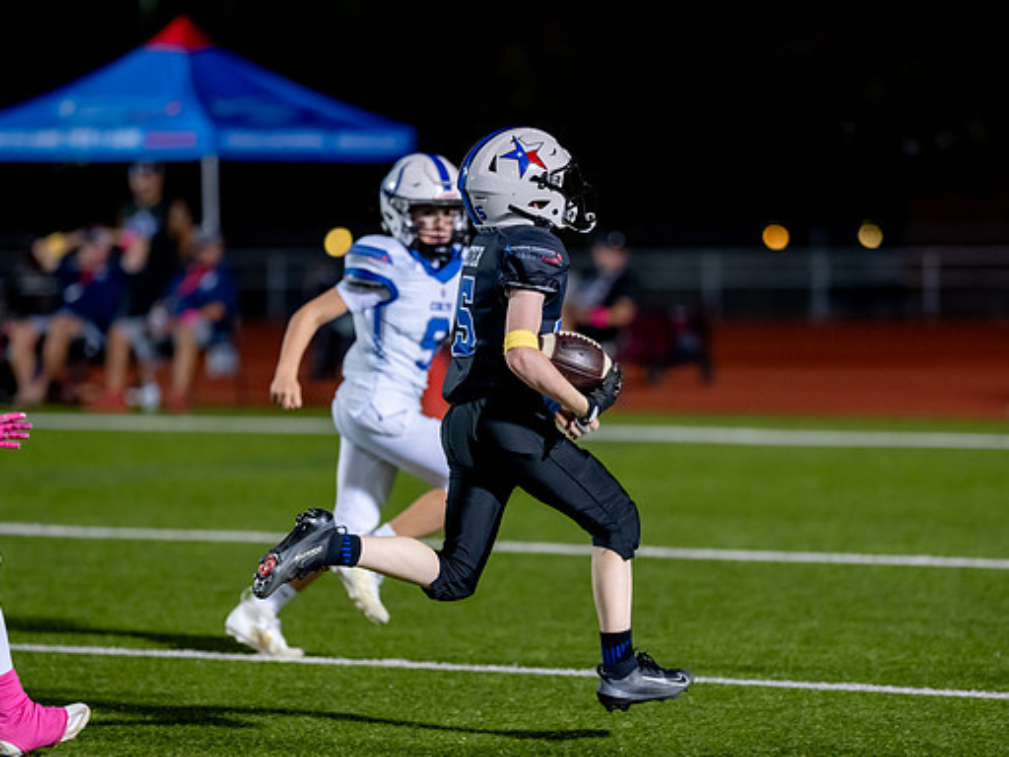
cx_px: 526
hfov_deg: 10.3
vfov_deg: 7.7
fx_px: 5596
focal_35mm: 192
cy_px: 418
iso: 2000
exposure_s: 1/1000
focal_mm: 135
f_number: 2
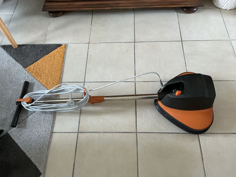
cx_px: 118
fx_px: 198
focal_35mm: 29
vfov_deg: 48.2
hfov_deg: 61.7
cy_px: 88
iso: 250
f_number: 1.8
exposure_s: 1/60
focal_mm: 3
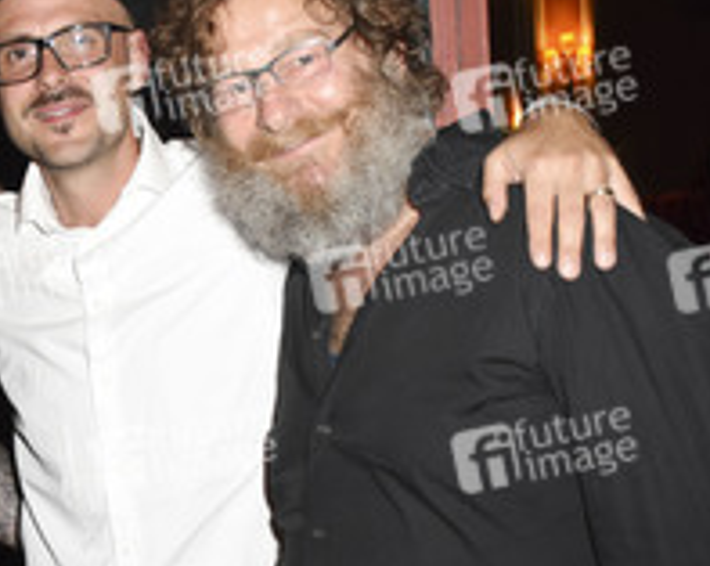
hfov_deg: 21.6
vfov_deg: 17.6
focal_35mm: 87
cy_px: 361
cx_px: 88
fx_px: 1827
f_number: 4.5
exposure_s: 1/160
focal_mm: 27
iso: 1600
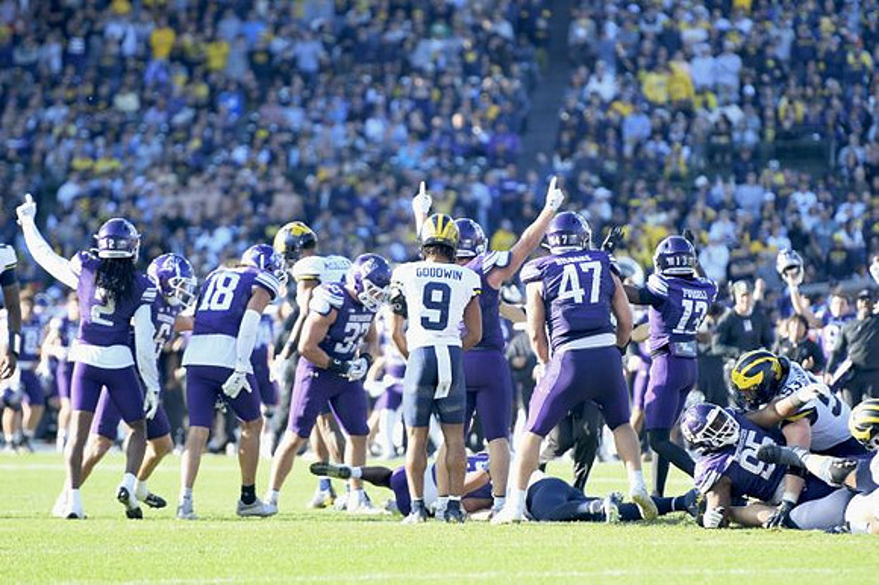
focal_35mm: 300
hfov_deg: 6.9
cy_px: 292
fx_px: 7321
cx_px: 440
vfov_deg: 4.6
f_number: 2.8
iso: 640
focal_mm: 200
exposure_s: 1/1250
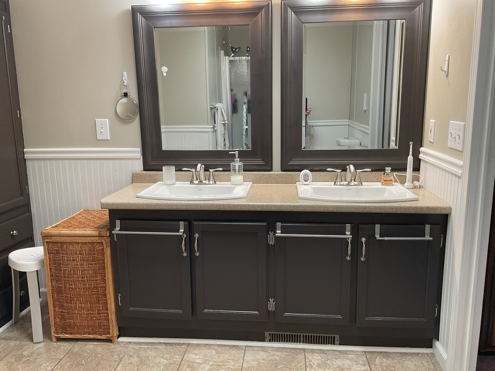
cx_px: 248
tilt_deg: -11.2
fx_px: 415
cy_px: 186
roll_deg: -0.3
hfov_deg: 61.7
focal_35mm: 29
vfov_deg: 48.2
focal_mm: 3
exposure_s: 1/60
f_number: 1.8
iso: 80
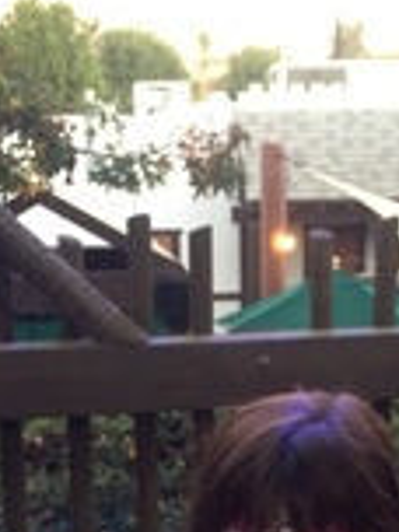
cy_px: 578
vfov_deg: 23.3
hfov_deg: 18.6
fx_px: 1214
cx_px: 262
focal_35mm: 79
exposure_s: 1/17
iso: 320
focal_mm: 4.12
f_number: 2.2
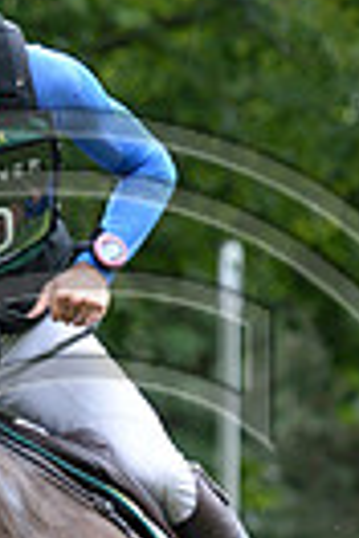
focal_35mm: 1058
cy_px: 562
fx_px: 15825
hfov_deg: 1.3
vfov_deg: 1.9
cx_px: 45
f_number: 5.6
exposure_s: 1/800
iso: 2000
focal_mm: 240
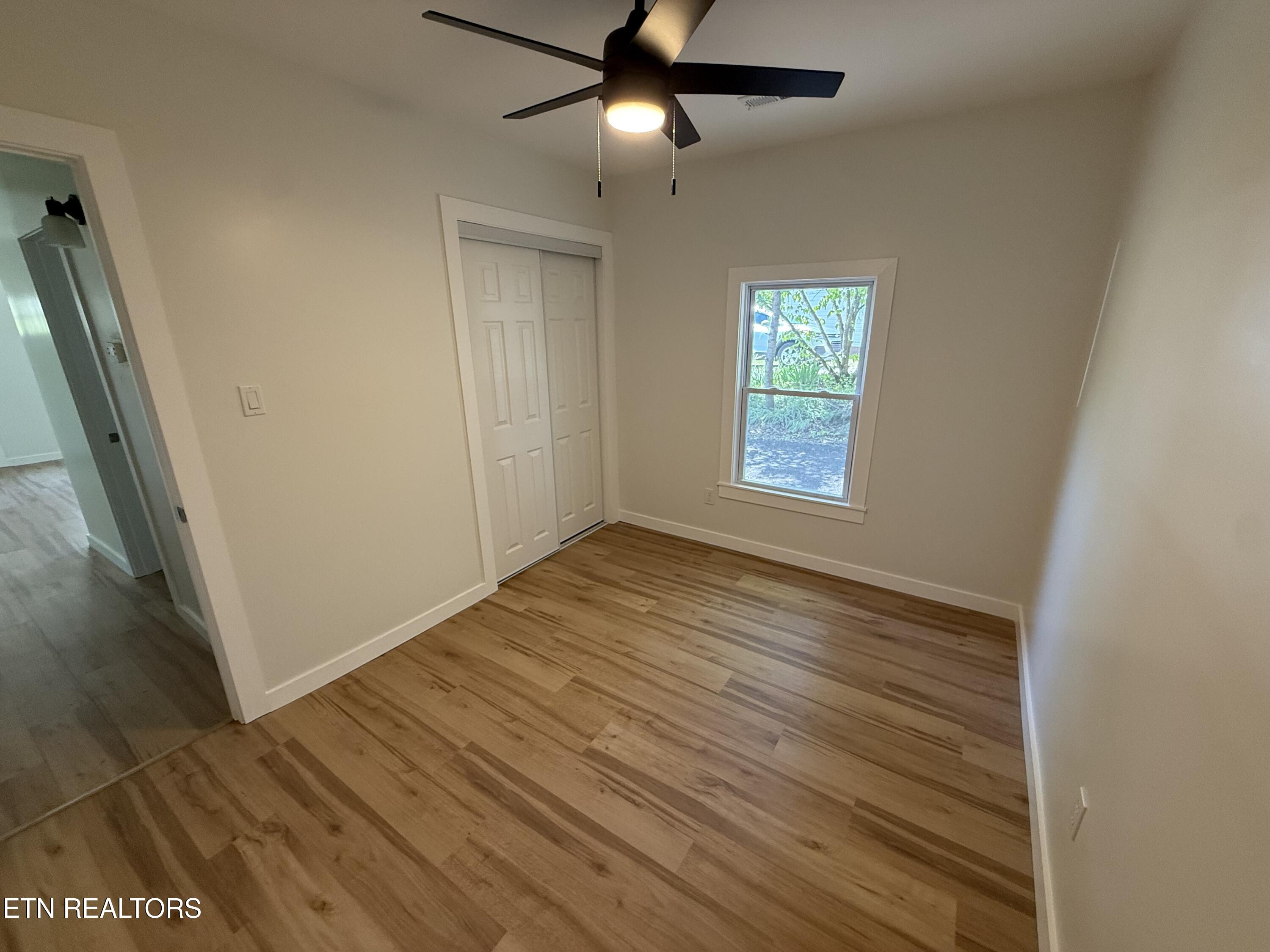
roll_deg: +0.0
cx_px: 635
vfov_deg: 85.7
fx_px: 514
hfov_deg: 102.1
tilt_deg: -15.7
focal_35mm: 14
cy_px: 476
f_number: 2.2
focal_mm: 2.22
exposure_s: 1/120
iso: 200
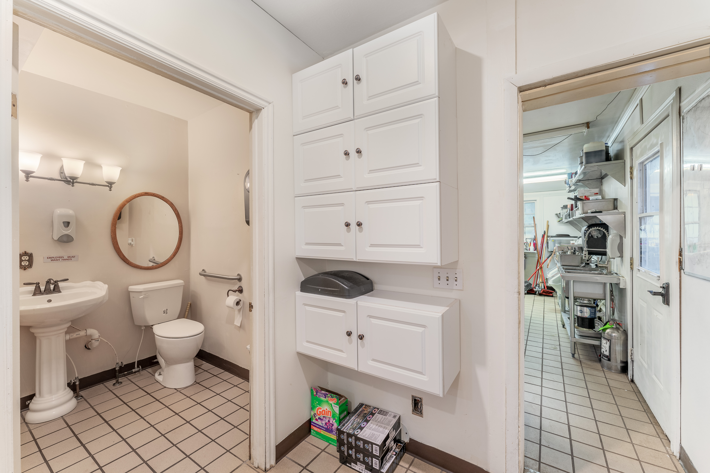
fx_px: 276
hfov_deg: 104.3
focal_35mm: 14
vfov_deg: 81.2
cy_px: 236
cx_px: 355
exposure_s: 1/80
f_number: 8
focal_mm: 14
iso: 320
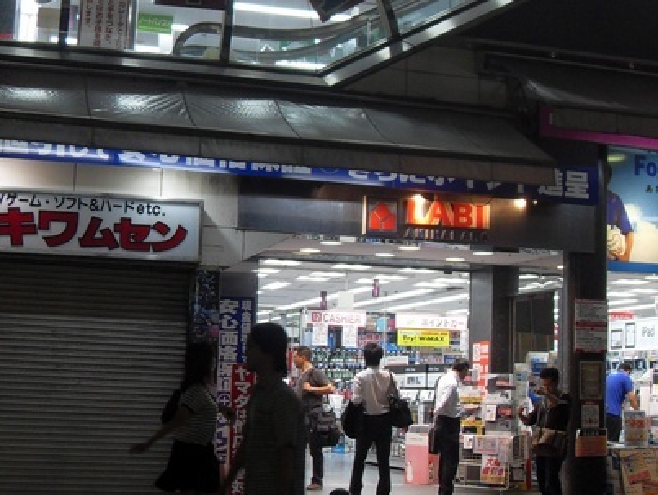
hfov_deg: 32.5
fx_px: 1123
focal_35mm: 59
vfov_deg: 24.8
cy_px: 293
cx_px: 403
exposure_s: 1/90
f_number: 2.8
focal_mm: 6.3
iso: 100
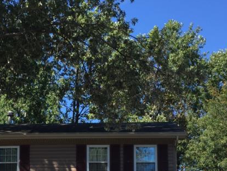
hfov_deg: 23.1
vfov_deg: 17.2
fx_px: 551
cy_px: 175
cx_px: 70
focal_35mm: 84
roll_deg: -1.7
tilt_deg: +10.1
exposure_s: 1/1041
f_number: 2.2
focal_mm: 4.15
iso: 32
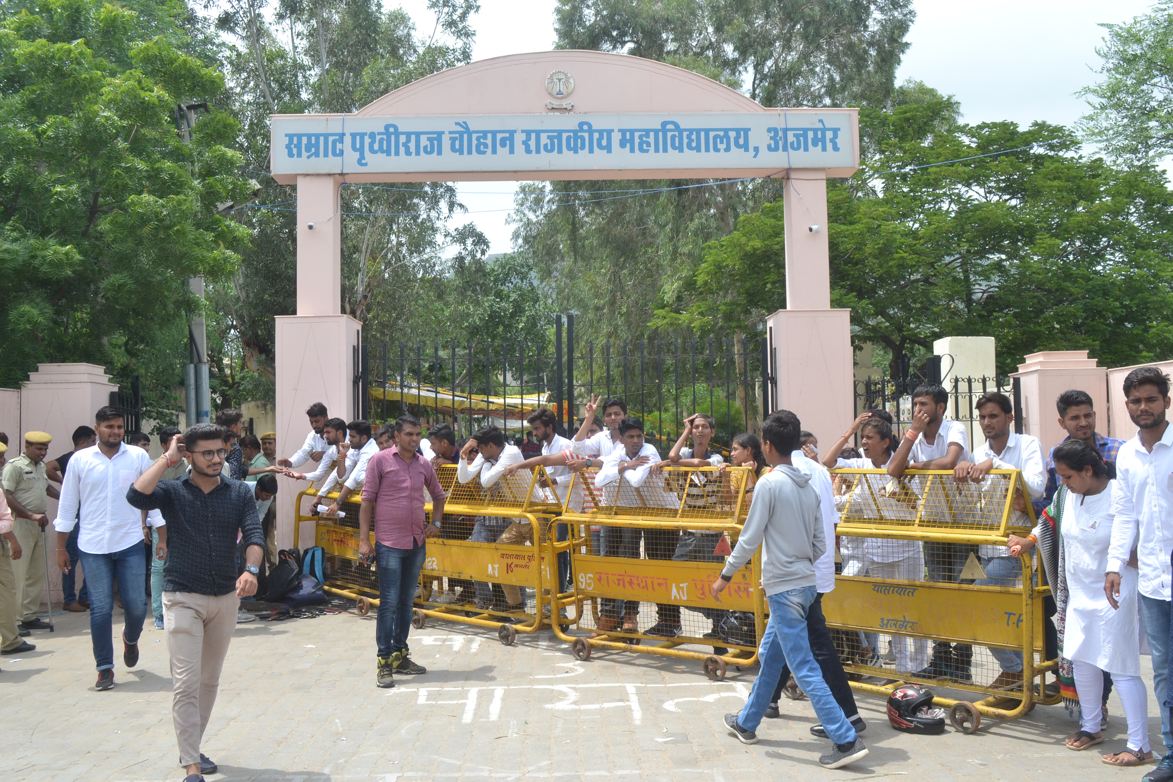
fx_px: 1075
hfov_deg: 57.2
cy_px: 391
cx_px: 586
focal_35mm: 33
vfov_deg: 40.0
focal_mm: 22
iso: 400
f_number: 9
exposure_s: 1/320
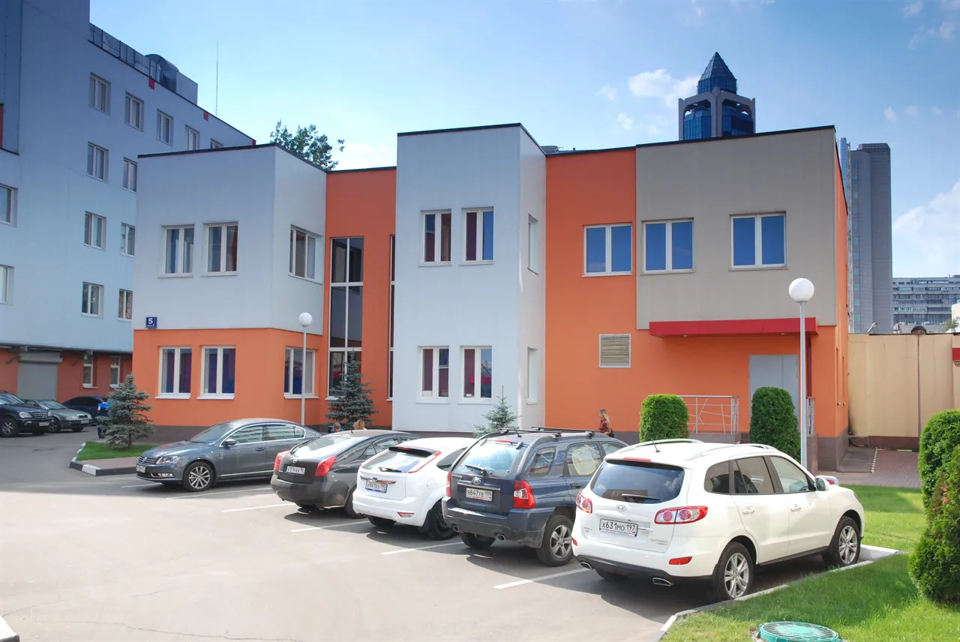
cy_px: 321
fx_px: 881
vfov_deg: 40.0
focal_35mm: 33
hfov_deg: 57.2
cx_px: 480
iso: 400
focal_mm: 22
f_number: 8
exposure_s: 1/250
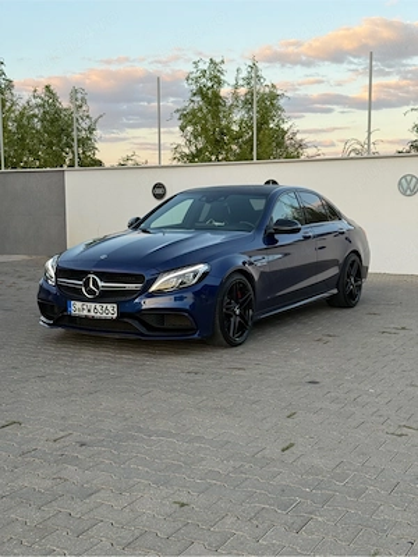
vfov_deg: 39.7
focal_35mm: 48
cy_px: 278
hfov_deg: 30.3
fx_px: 773
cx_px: 209
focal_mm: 6.76
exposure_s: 1/460
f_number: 1.78
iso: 64
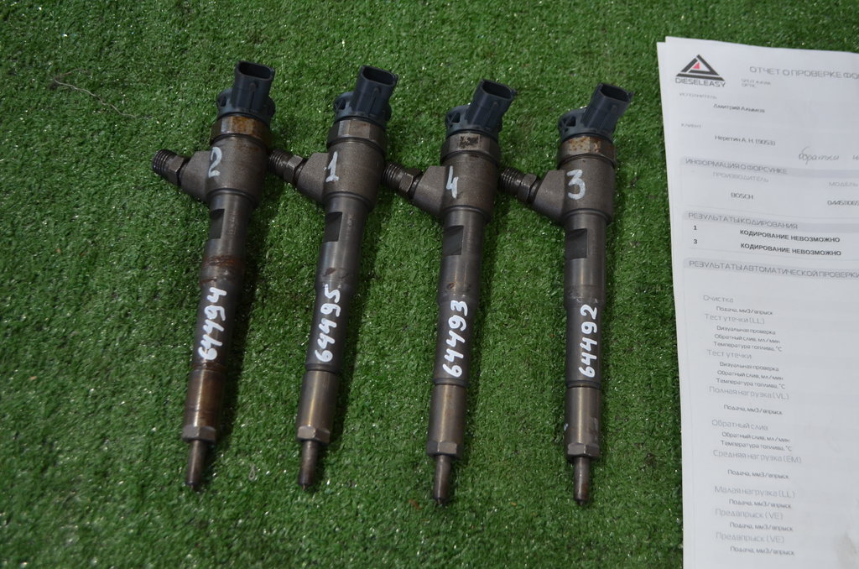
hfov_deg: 45.0
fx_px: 1036
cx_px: 430
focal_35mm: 44
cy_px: 284
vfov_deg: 30.7
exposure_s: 1/60
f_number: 4.5
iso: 720
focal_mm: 29
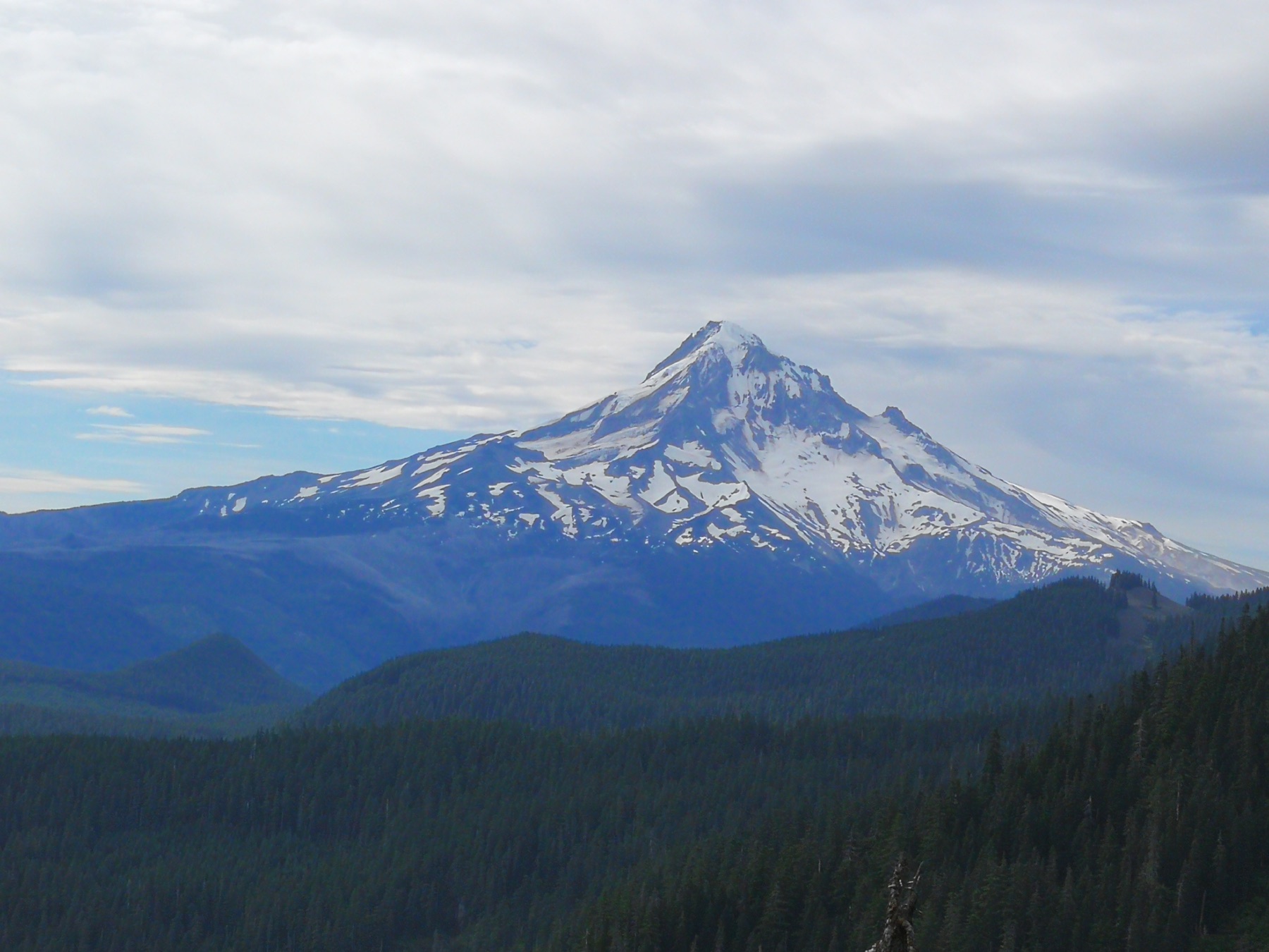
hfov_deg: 24.7
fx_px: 2896
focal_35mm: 79
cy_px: 476
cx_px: 634
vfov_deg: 18.7
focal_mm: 3.95
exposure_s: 1/2000
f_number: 2.2
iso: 50
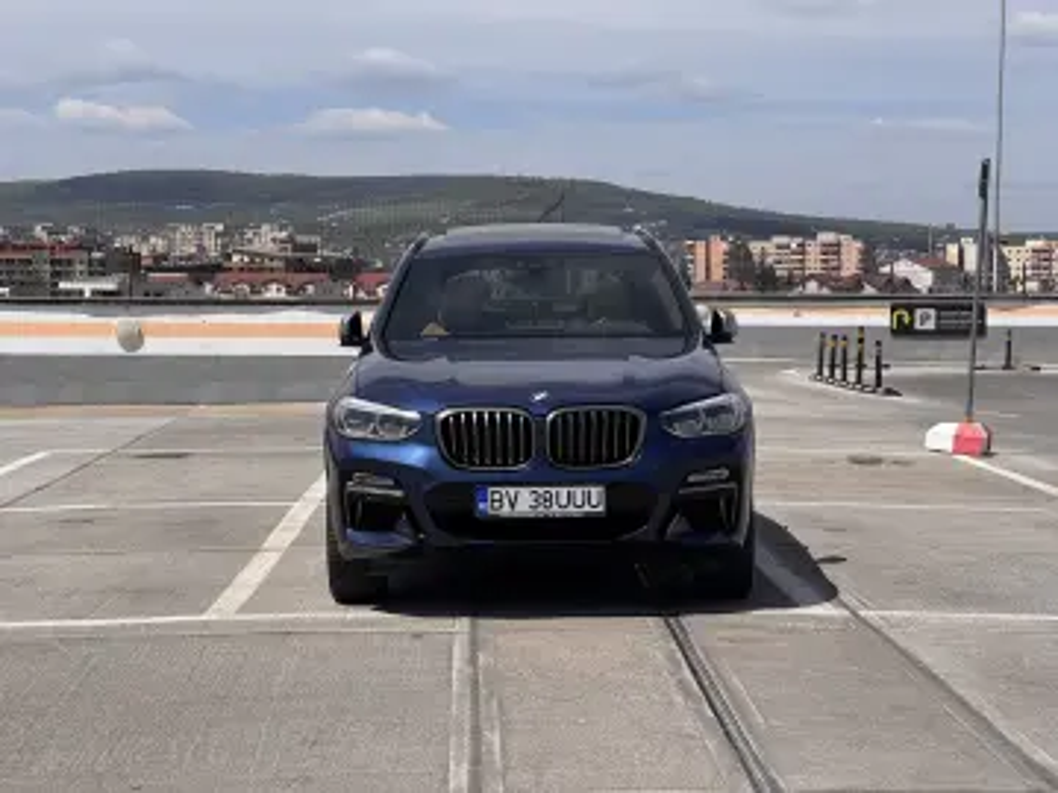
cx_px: 529
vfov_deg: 19.1
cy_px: 396
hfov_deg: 25.3
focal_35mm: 77
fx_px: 2353
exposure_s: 1/1575
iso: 25
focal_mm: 9
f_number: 2.8
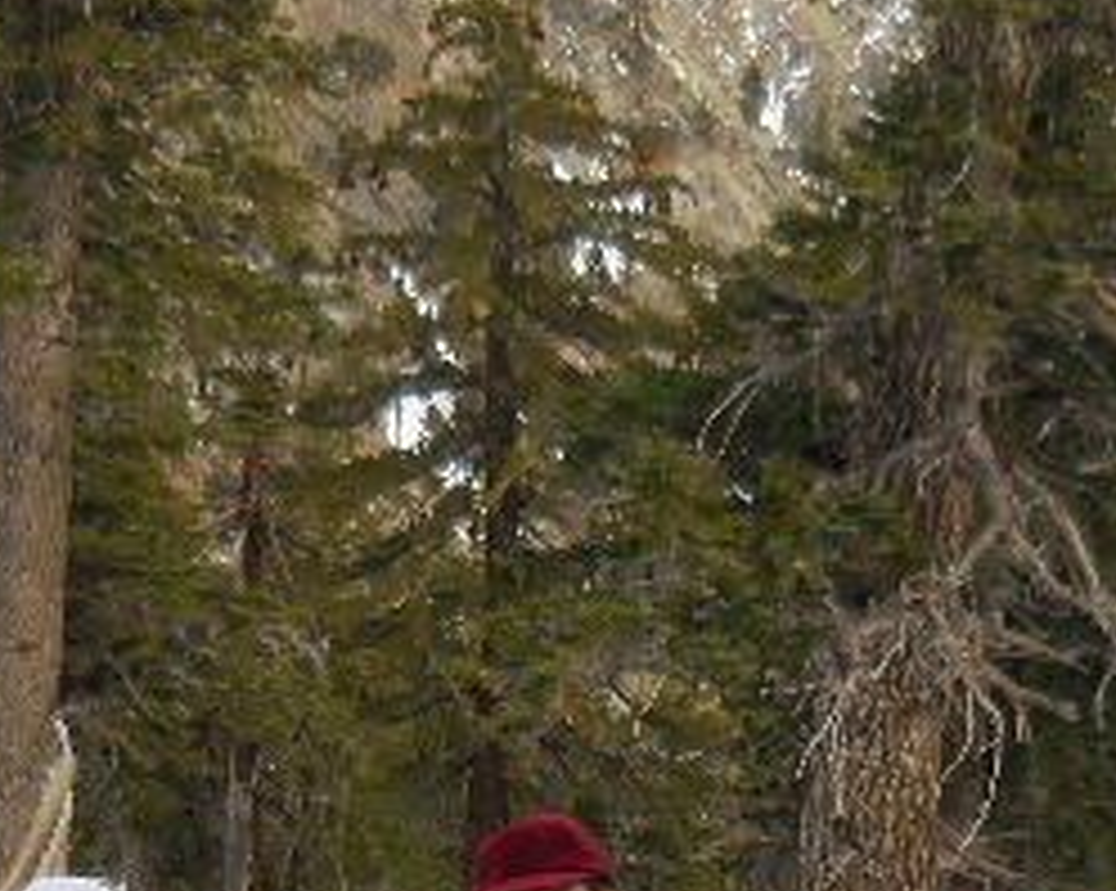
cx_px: 680
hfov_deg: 22.2
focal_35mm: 86
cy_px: 983
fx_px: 2838
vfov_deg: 17.2
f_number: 3.5
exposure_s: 1/800
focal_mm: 5
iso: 125
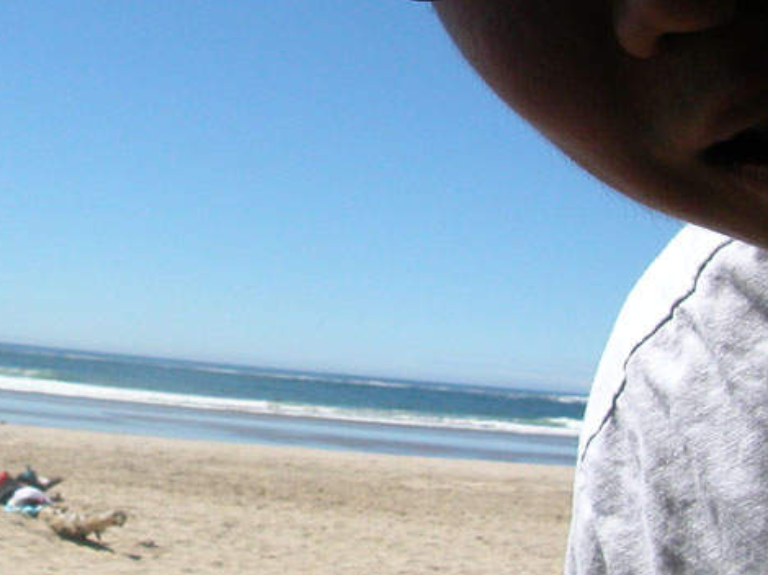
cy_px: 149
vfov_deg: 23.1
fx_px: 1397
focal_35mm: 63
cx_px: 145
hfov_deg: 30.0
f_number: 4.5
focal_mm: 5.6
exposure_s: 1/828
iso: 100
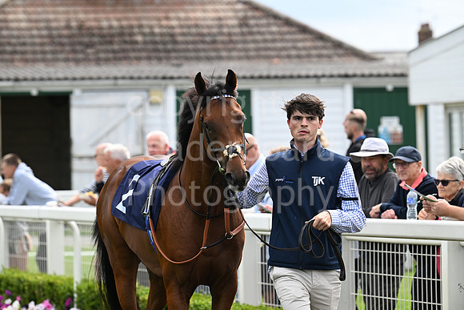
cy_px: 155
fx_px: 2578
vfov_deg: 6.9
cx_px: 232
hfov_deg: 10.3
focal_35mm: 200
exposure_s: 1/1600
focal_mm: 200
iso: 500
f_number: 5
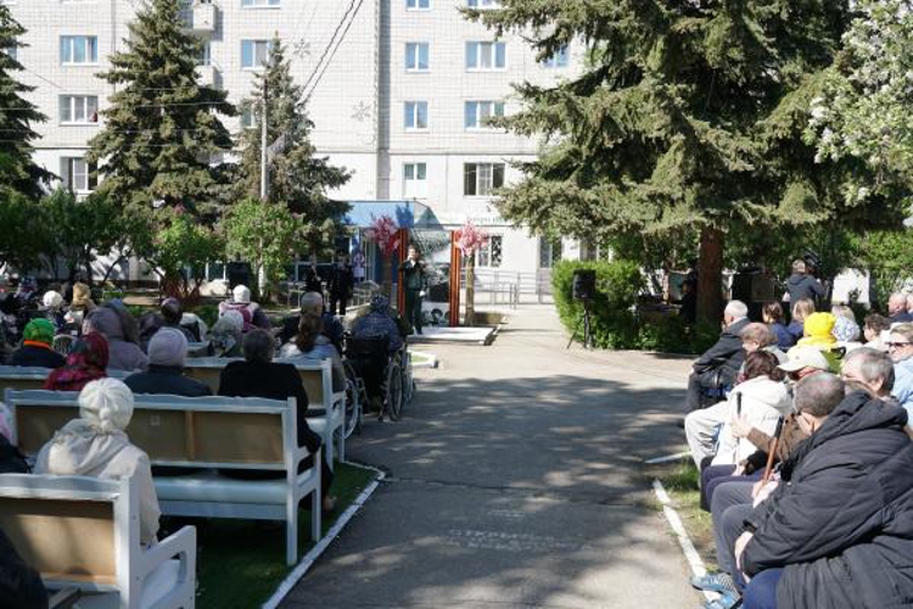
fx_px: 951
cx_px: 456
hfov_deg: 51.3
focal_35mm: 38
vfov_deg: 35.5
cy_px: 304
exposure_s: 1/320
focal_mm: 25
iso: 100
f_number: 5
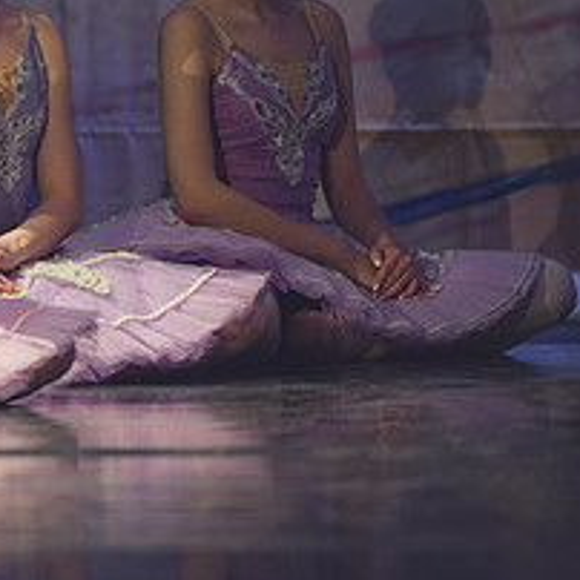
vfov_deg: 3.6
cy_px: 136
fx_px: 9270
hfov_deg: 3.6
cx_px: -241
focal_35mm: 489
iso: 1100
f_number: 2.8
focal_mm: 200
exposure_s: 1/320
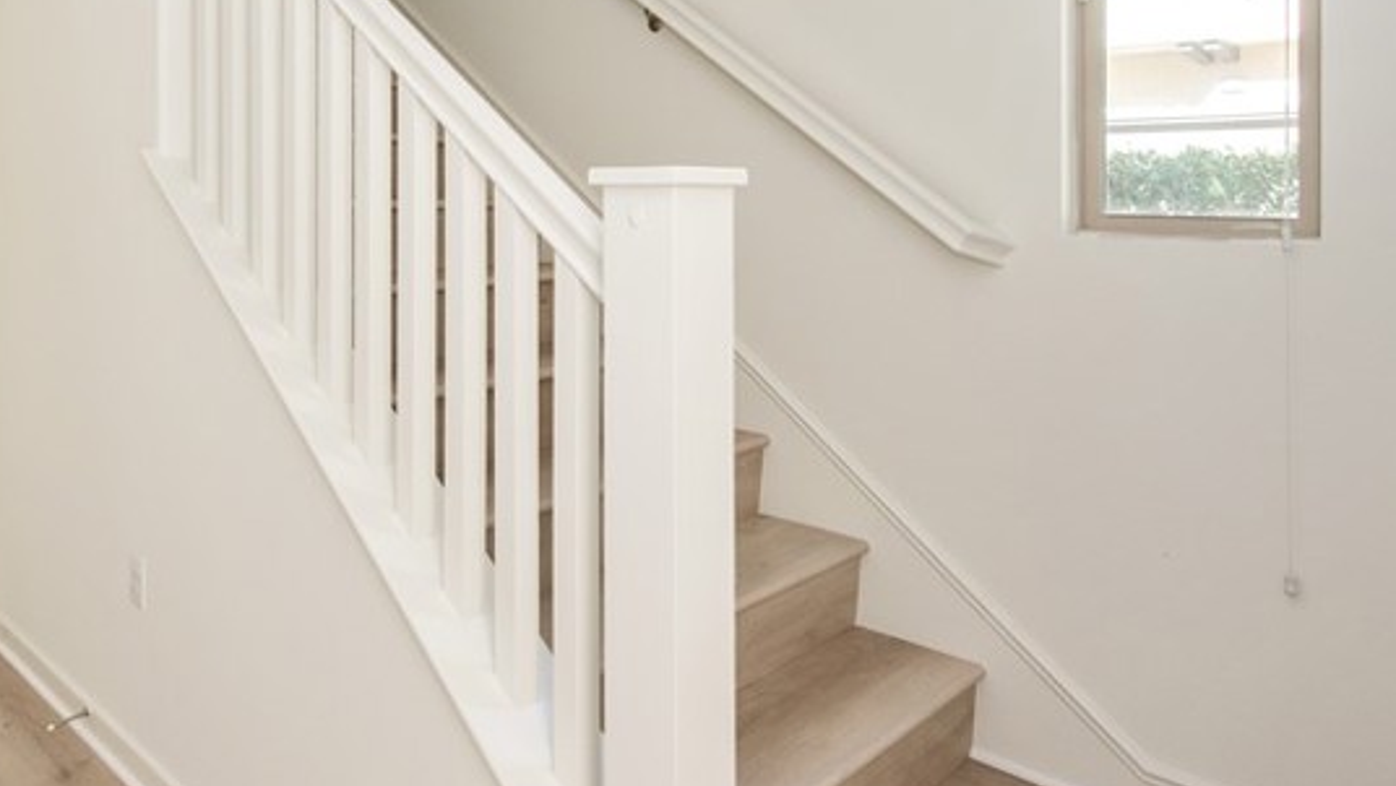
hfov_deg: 66.7
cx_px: 513
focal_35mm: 28
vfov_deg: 40.3
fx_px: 1037
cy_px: 189
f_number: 5.6
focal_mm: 14
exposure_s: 1/125
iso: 450
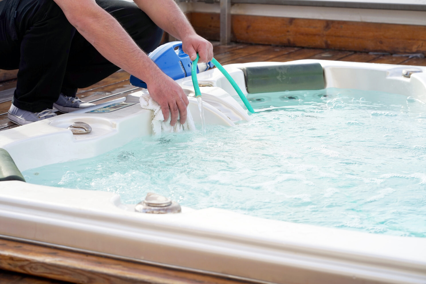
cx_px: 213
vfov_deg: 16.1
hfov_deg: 23.9
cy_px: 142
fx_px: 1006
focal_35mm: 85
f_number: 6.3
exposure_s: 1/200
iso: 100
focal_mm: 85
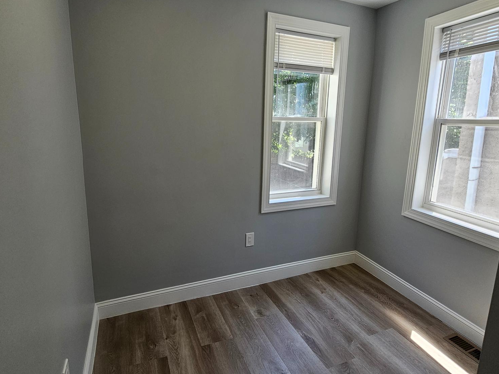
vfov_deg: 71.4
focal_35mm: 18
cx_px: 240
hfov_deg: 87.7
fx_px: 259
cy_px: 169
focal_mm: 2.2
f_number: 2.2
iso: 64
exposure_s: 1/120
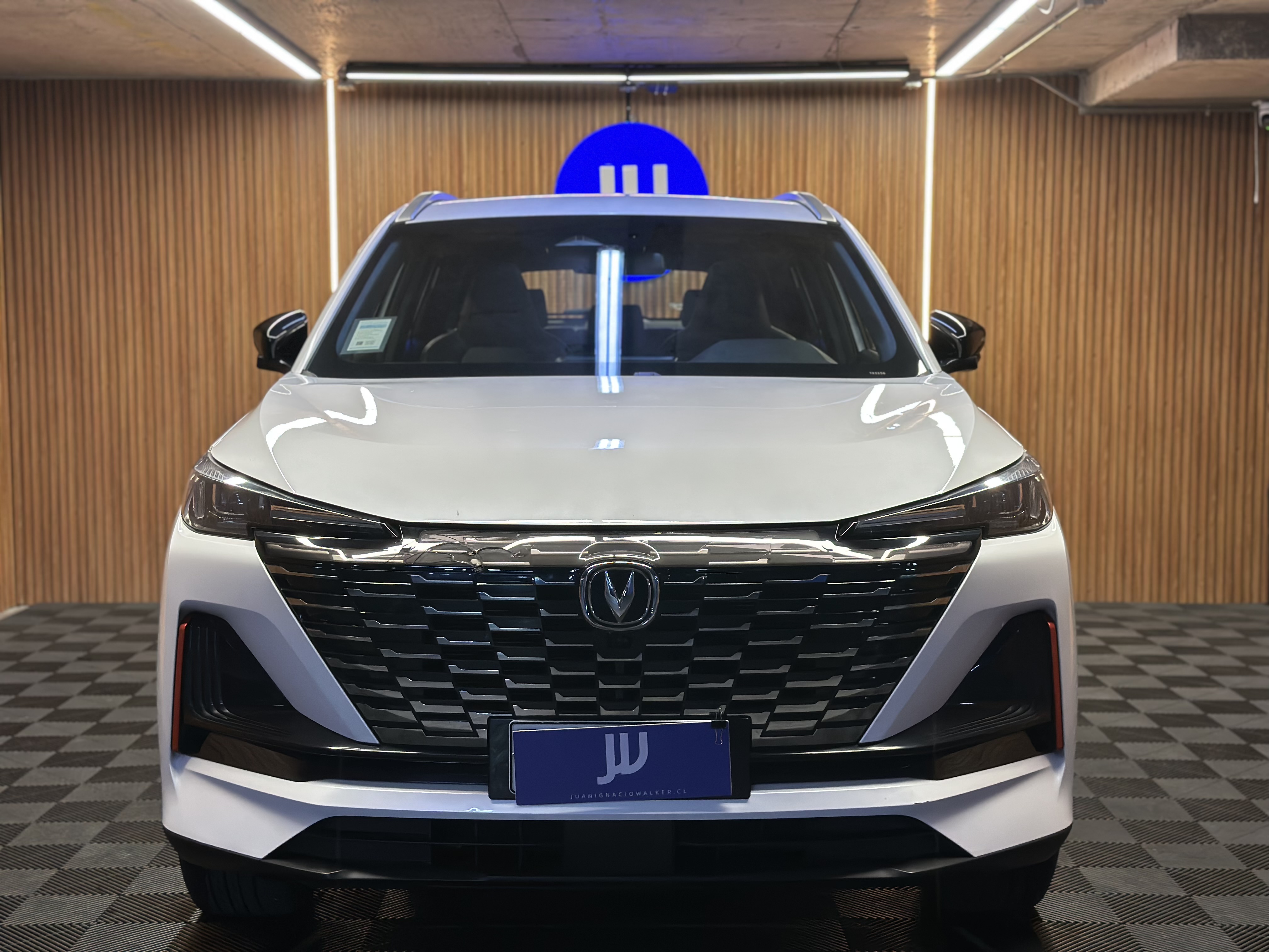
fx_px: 1760
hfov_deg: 39.7
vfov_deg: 30.3
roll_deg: +0.6
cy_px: 476
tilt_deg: -5.3
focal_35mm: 48
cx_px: 634
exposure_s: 1/86
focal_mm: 6.86
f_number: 1.78
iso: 125
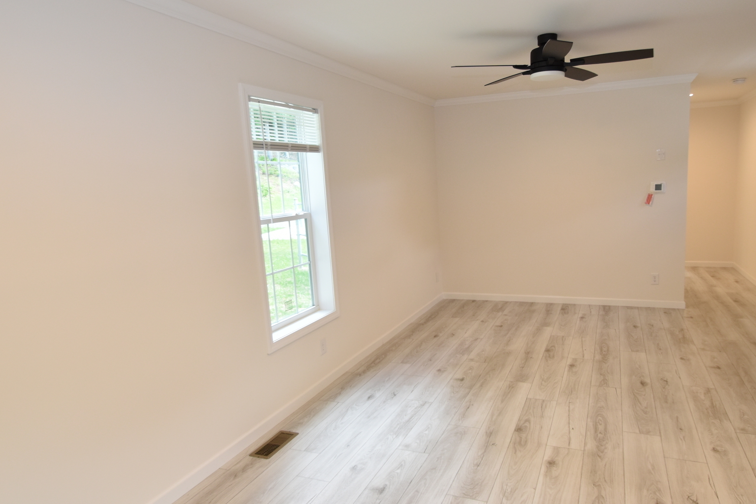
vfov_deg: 57.2
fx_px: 462
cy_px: 257
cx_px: 463
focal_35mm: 22
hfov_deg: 77.4
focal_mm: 10
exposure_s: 1/80
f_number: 4.5
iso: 400
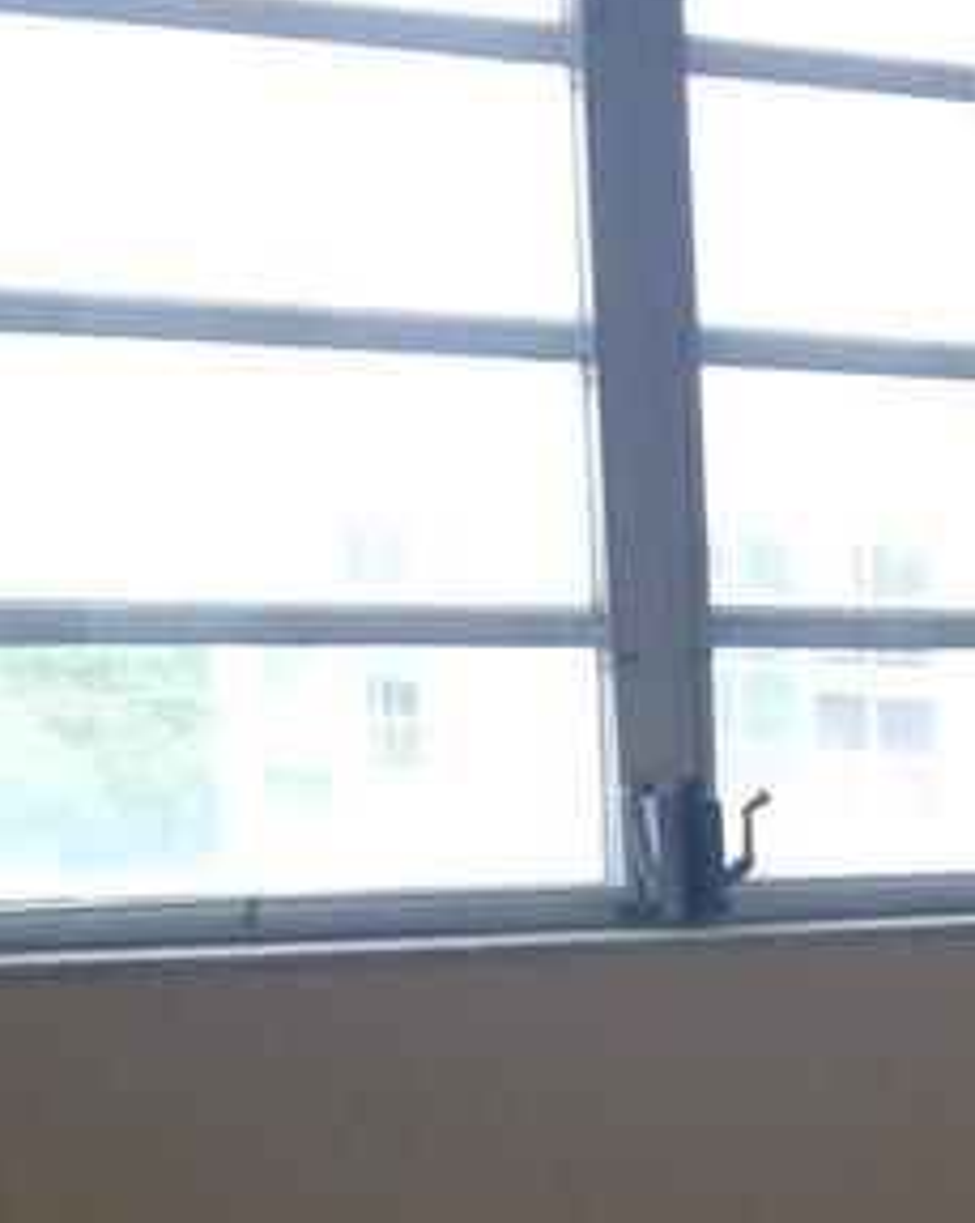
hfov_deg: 12.8
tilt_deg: -10.0
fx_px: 4155
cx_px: 1354
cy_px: 1398
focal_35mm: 115
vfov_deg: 16.2
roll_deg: -1.4
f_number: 2.4
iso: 80
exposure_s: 1/120
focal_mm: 4.12
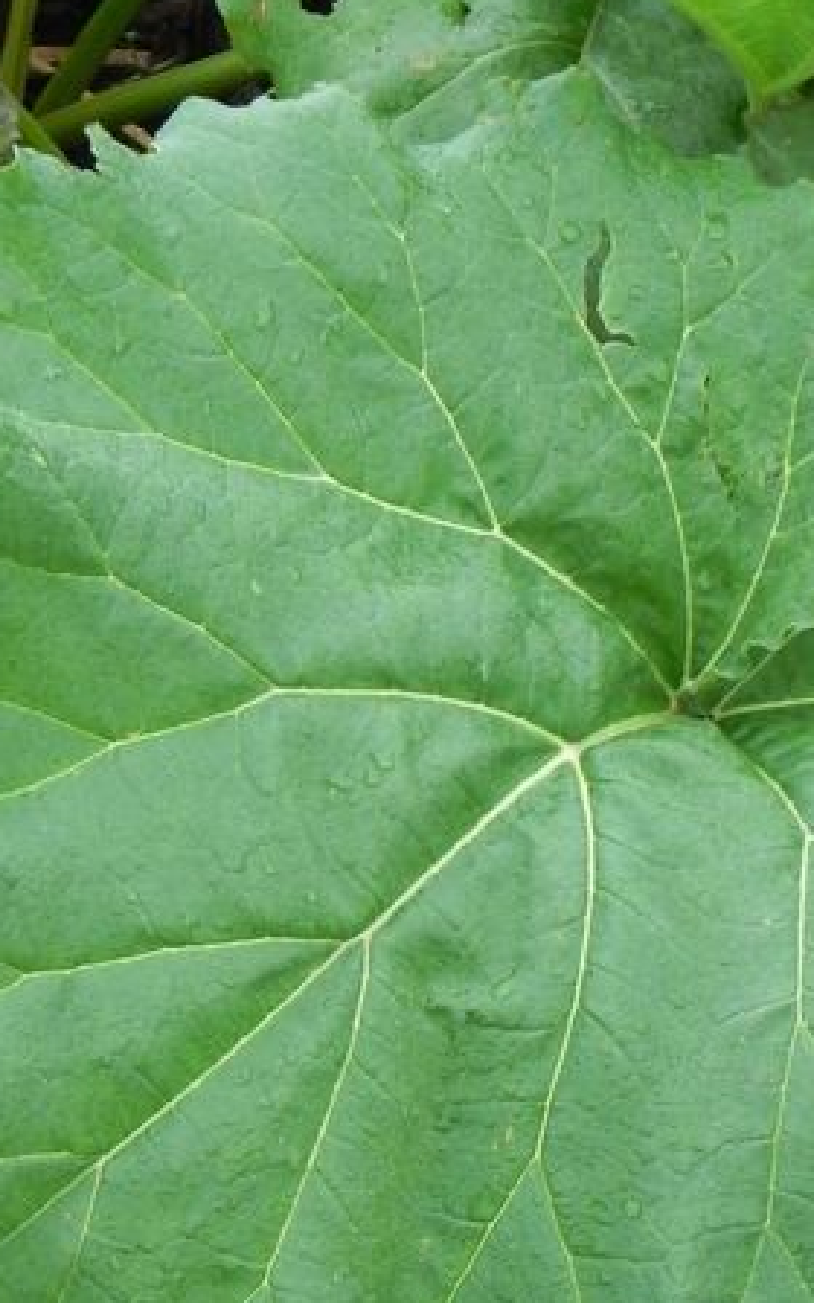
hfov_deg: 8.1
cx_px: 407
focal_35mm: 161
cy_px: 1009
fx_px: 5715
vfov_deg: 13.0
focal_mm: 15.1
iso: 160
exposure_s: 1/40
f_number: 4.5
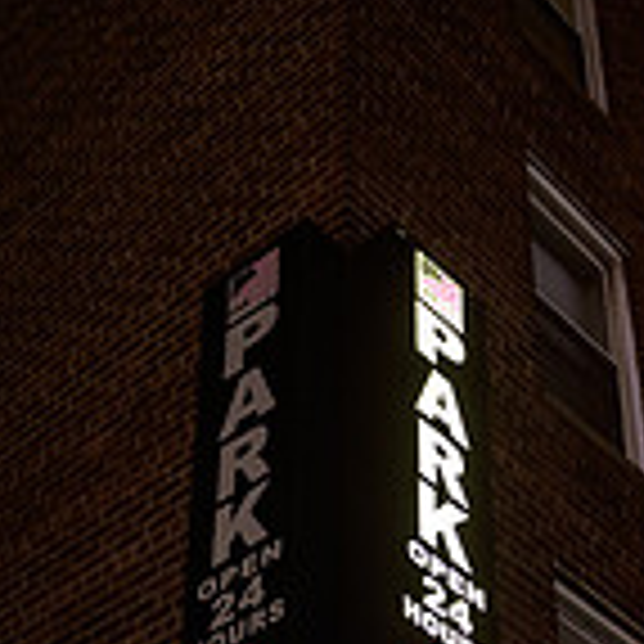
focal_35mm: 83
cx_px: 360
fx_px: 1747
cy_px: 790
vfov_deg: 19.6
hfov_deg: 20.9
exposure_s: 1/15
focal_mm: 24
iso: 400
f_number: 3.2
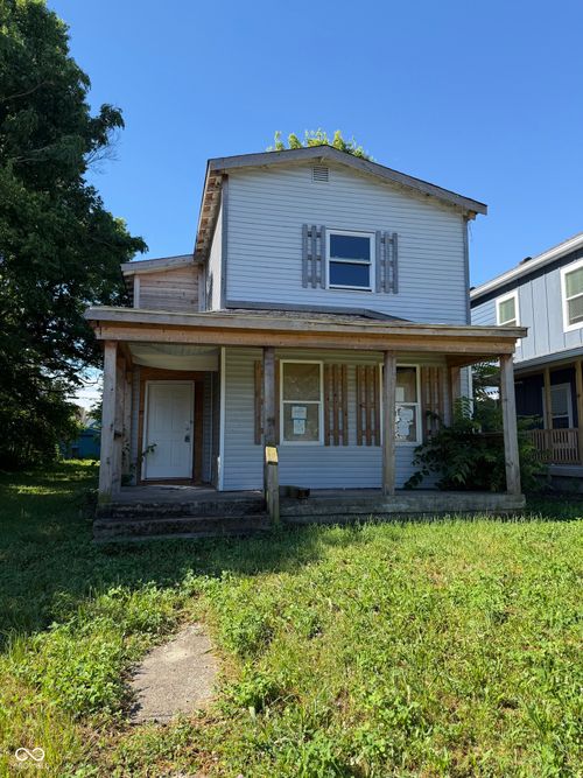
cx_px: 292
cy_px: 389
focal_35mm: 24
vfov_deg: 71.6
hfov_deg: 56.8
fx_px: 539
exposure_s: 1/1653
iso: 80
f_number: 1.78
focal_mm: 6.76
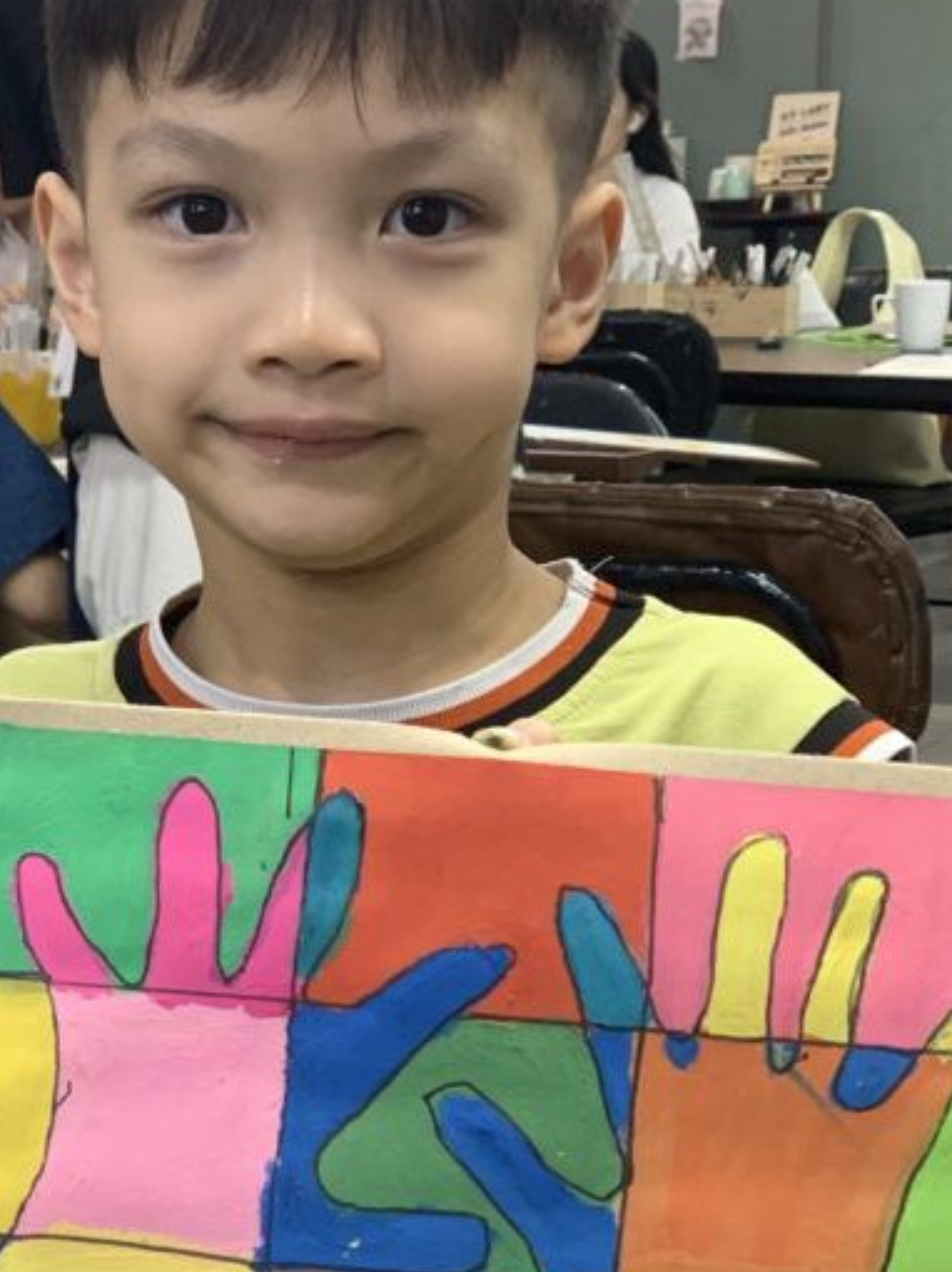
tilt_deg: -11.9
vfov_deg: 19.2
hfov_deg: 14.5
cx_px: 334
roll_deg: +0.0
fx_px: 3743
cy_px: 873
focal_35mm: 102
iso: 100
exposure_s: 1/50
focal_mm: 6
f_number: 2.4
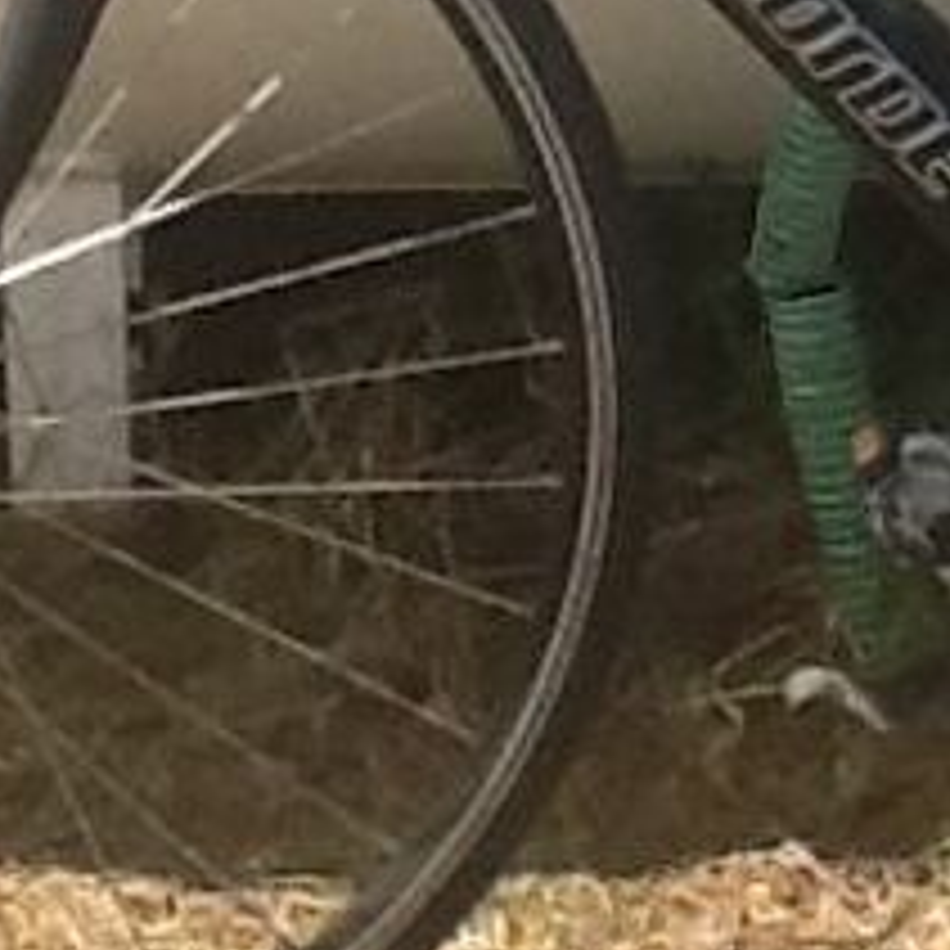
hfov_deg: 9.4
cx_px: 977
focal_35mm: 184
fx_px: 5713
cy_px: 293
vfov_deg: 9.5
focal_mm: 2.03
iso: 40
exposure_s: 1/863
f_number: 2.4
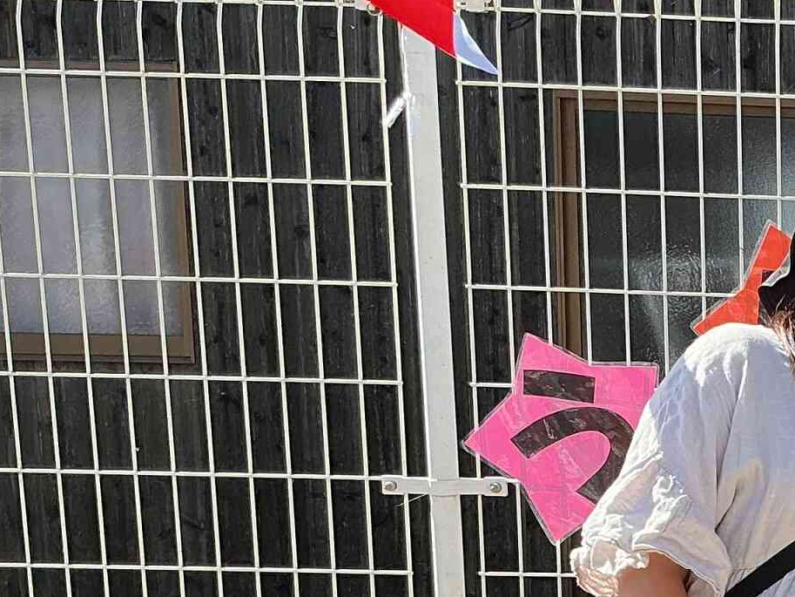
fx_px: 1883
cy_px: 614
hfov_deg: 21.2
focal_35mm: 82
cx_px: 1085
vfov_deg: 17.5
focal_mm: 3
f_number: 1.8
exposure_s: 1/674
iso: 25
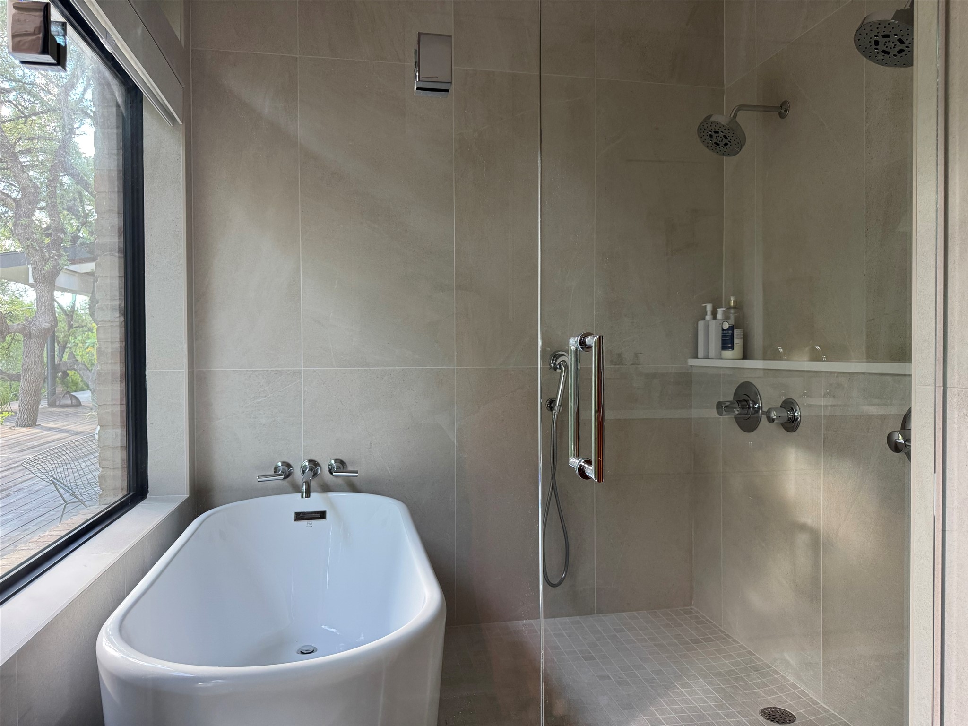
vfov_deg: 56.8
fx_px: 671
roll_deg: +0.5
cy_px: 363
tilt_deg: -0.8
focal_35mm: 24
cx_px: 484
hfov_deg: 71.6
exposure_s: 1/86
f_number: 1.78
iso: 200
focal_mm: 6.76
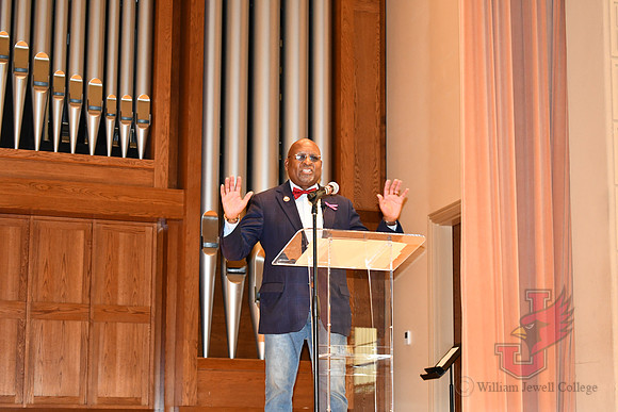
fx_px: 1339
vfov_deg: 17.5
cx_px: 309
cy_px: 206
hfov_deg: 26.0
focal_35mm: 78
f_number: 5.6
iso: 2000
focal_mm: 52
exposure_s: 1/60
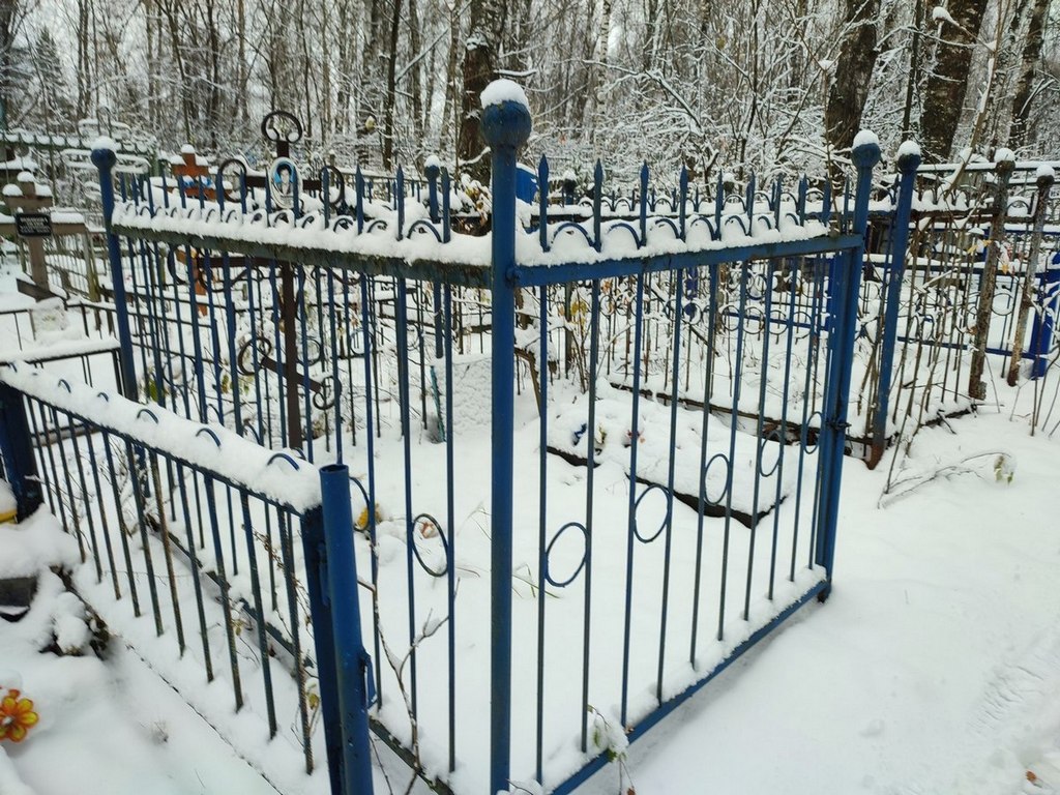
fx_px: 766
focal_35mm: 25
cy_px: 398
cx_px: 530
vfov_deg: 54.9
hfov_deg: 69.4
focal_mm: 6.04
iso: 62
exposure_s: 1/50
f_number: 1.9
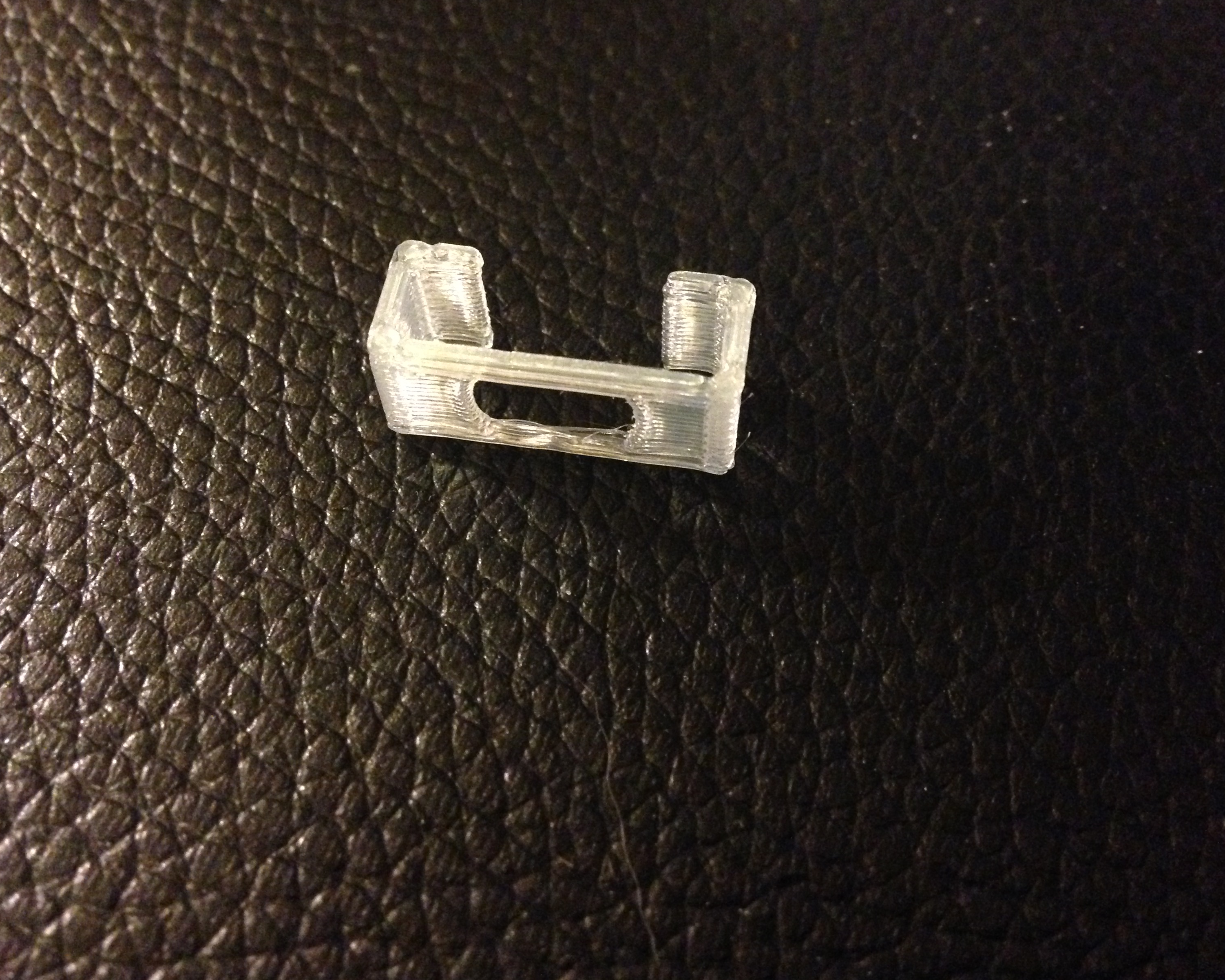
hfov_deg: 51.5
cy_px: 489
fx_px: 1269
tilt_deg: -58.4
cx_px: 610
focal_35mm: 35
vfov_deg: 42.2
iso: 800
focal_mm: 4.12
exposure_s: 1/15
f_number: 2.4
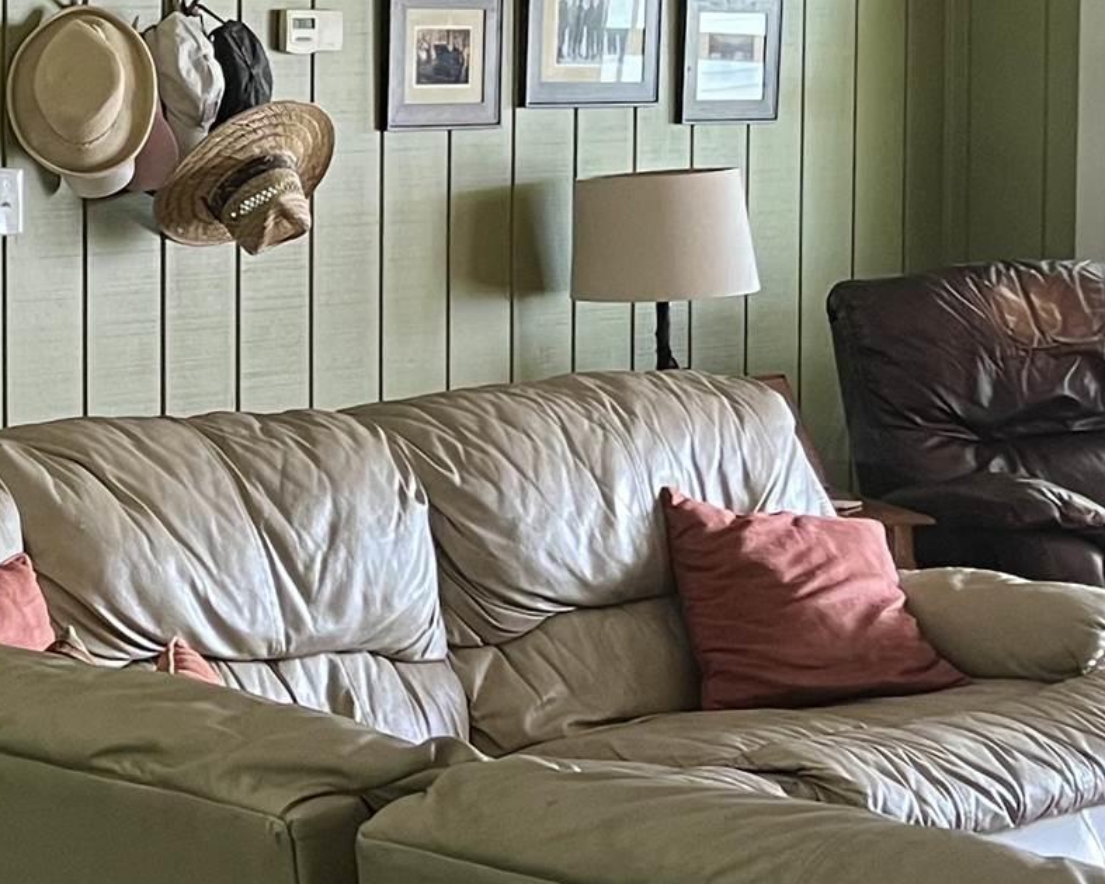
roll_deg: -0.4
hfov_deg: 18.8
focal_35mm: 99
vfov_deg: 15.5
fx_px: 3238
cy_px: 268
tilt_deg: -3.9
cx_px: -17
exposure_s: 1/60
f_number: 1.5
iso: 400
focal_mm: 5.7
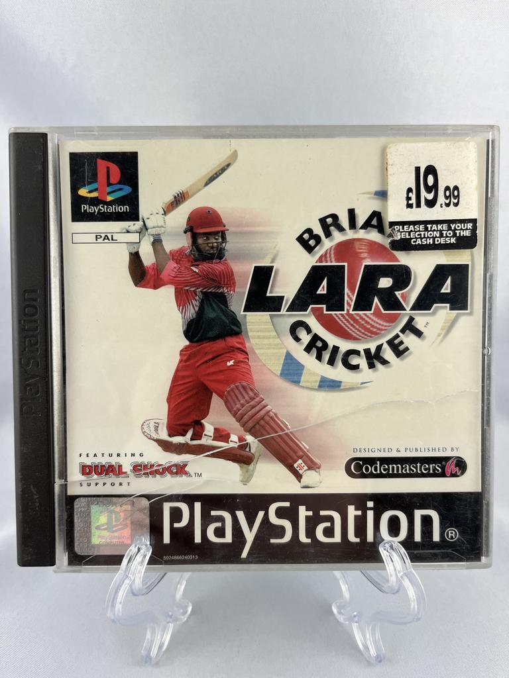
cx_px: 254
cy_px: 339
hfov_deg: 53.1
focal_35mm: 26
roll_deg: -0.5
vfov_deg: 67.3
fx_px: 510
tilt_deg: -22.6
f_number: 1.6
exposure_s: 1/308
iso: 50
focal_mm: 5.1
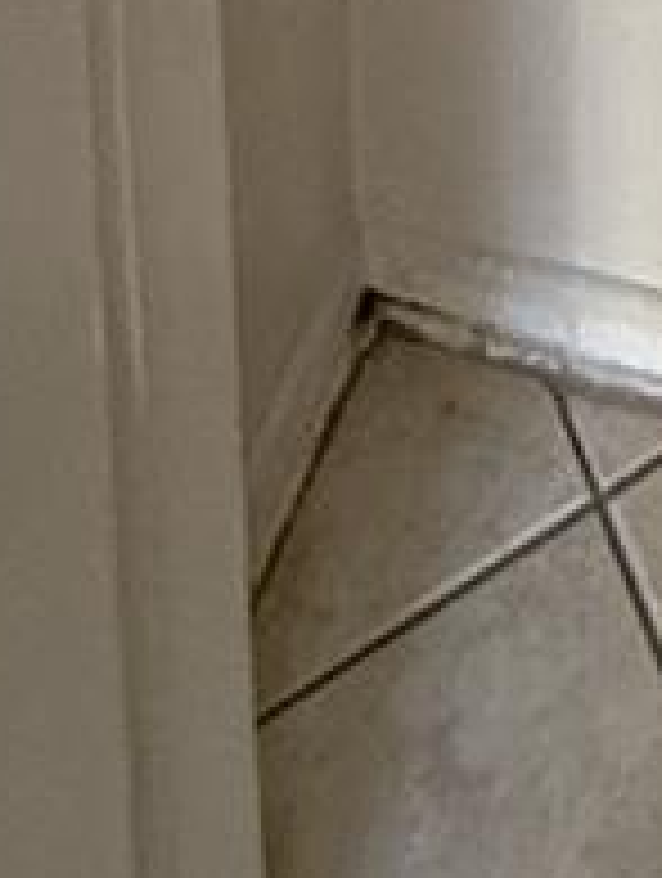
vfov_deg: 12.1
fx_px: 2186
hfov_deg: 16.0
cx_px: 955
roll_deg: -1.1
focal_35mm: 86
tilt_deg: -7.6
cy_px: -1652
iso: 200
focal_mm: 2.22
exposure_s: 1/99
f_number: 2.2
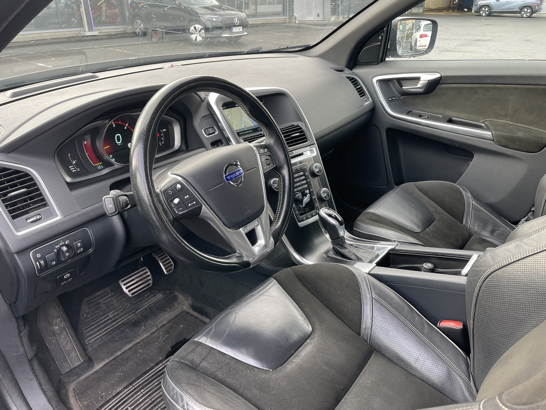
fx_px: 410
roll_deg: +1.0
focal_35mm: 26
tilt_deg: -25.5
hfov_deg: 67.3
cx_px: 273
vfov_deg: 53.1
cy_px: 205
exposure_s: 1/121
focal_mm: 4.2
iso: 64
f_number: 1.6
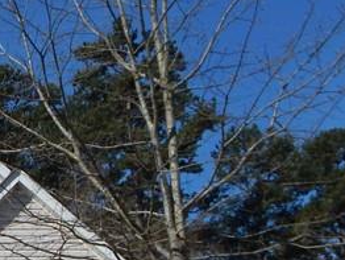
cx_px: -212
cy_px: 370
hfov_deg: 14.8
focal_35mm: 121
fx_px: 1207
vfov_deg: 11.8
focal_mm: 5.6
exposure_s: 1/800
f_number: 6.5
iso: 125
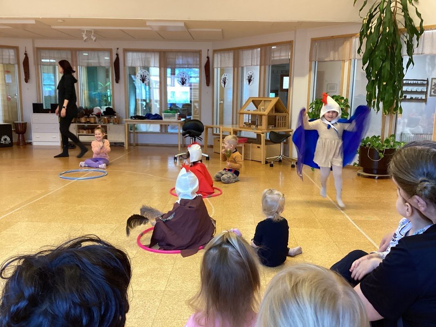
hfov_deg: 58.4
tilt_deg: -9.3
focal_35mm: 31
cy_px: 164
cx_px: 218
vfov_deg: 45.4
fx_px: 390
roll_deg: -0.8
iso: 160
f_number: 2.4
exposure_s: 1/50
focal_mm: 3.3
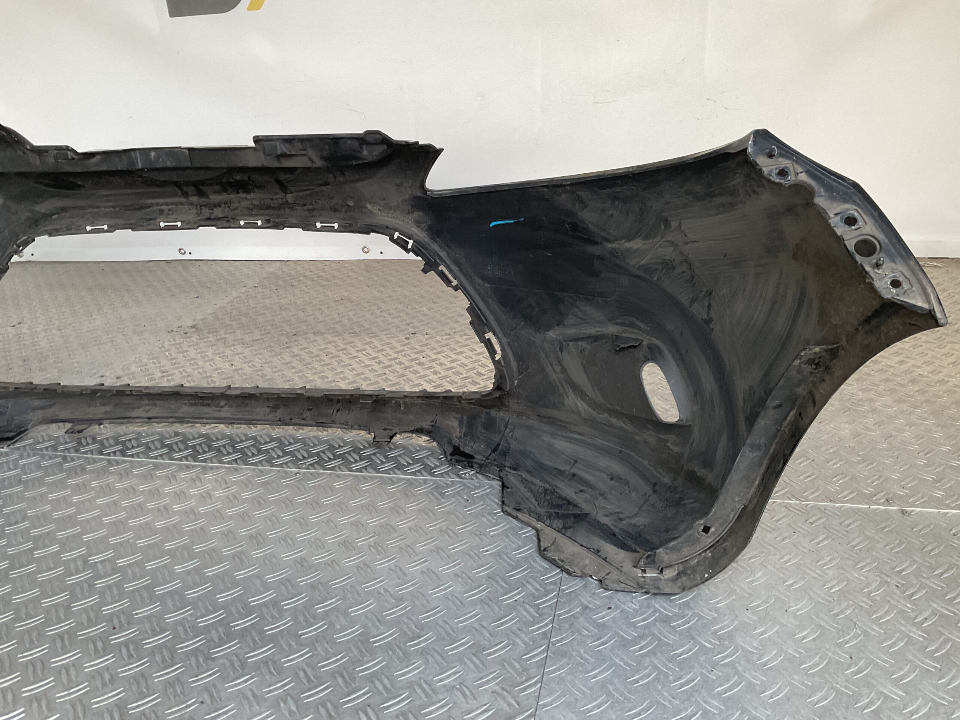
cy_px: 360
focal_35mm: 29
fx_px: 804
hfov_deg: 61.7
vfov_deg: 48.2
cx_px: 480
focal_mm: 3
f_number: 1.8
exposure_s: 1/50
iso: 64
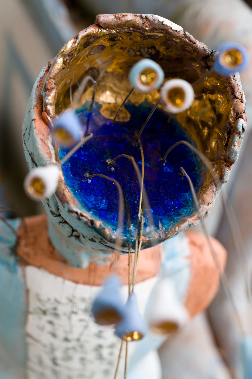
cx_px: 126
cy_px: 190
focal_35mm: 70
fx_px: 736
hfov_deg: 19.4
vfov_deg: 28.9
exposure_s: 1/200
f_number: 6.3
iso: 250
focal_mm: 70
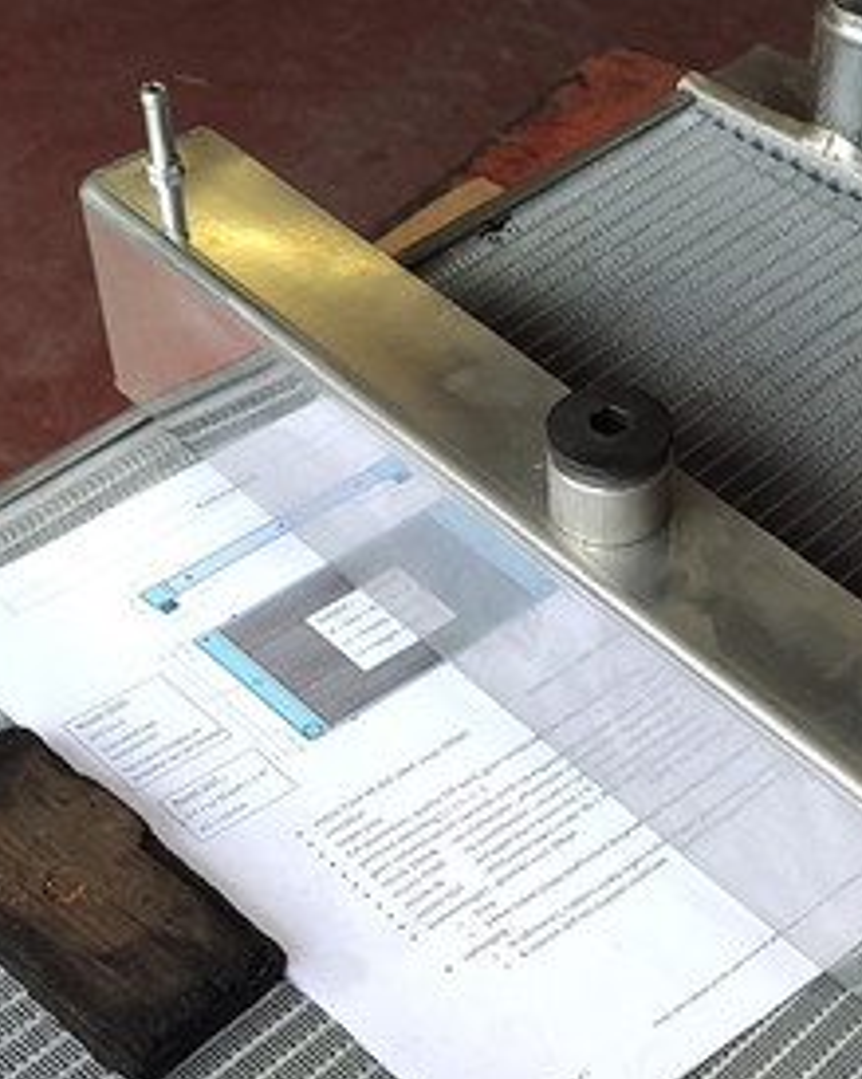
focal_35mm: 74
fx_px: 2361
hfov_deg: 20.4
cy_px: 969
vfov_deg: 25.0
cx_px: 701
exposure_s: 1/100
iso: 126
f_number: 1.75
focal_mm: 4.77
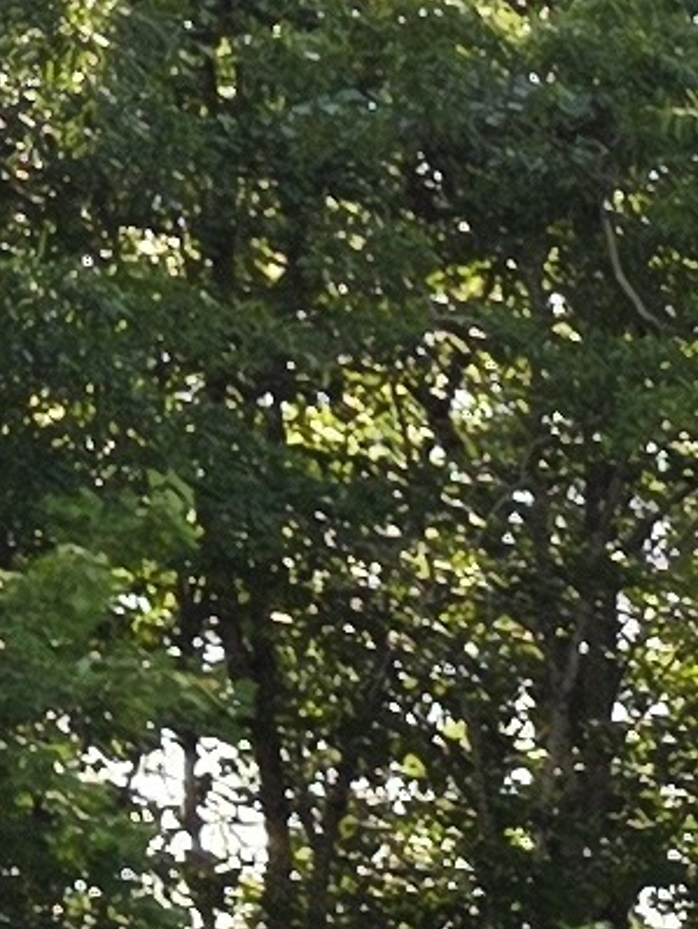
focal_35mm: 231
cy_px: 2547
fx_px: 6204
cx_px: 3772
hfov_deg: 4.9
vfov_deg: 7.7
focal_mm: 6.3
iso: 32
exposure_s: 1/359
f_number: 1.7
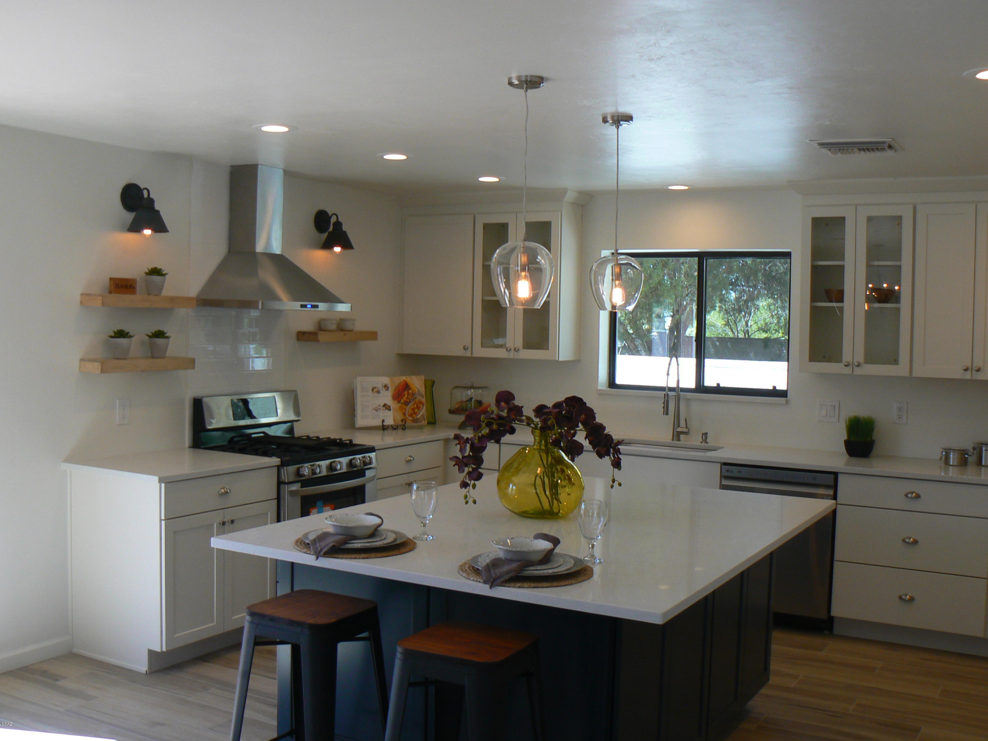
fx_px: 1056
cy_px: 367
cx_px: 488
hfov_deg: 50.1
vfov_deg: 38.7
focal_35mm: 37
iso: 80
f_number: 4
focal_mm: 6
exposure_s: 1/50
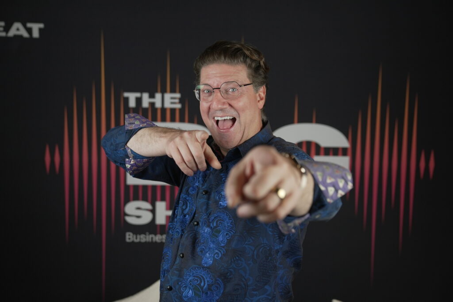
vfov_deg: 31.2
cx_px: 226
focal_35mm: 43
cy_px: 151
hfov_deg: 45.4
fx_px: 541
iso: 800
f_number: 2.8
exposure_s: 1/350
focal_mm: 43
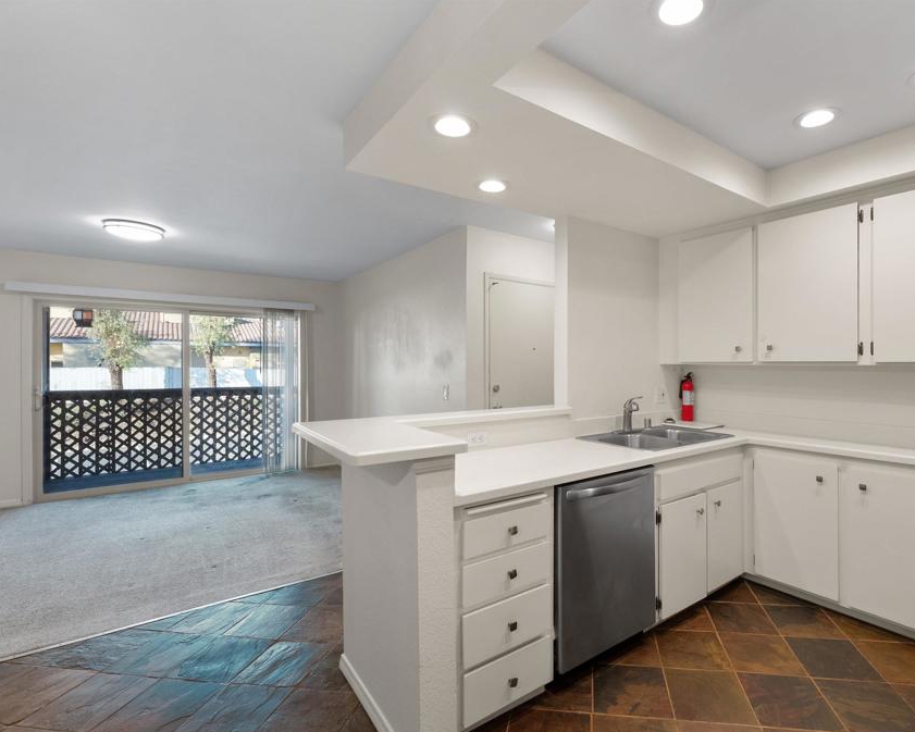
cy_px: 371
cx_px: 537
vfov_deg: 80.4
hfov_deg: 92.2
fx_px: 433
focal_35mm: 16
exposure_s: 1/2
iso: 640
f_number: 9
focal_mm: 14
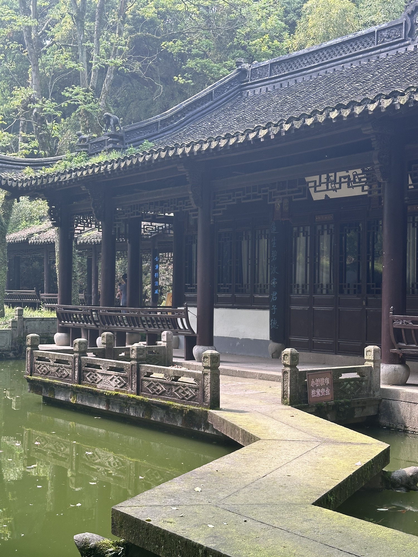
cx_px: 209
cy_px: 278
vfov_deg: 39.7
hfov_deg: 30.3
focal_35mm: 48
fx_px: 773
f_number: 1.78
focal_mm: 6.86
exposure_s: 1/349
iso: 64
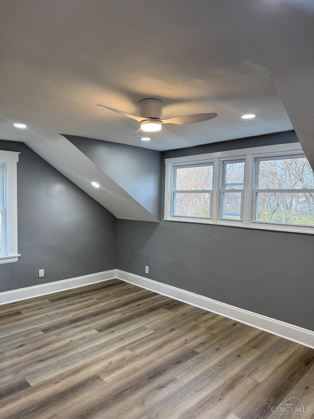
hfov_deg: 56.8
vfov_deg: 71.6
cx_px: 157
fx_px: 290
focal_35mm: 24
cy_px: 210
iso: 125
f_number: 1.78
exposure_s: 1/120
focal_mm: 6.76
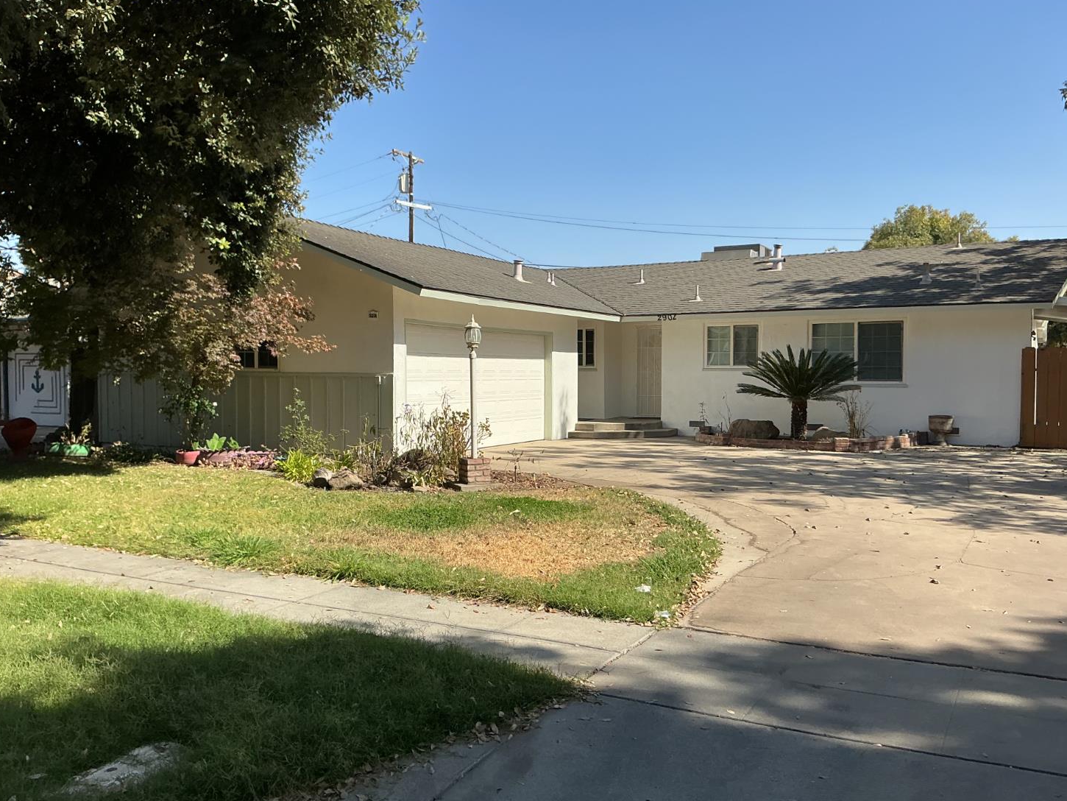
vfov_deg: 46.8
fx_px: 925
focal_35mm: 30
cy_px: 408
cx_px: 543
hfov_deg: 60.0
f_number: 1.8
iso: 25
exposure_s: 1/1534
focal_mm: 3
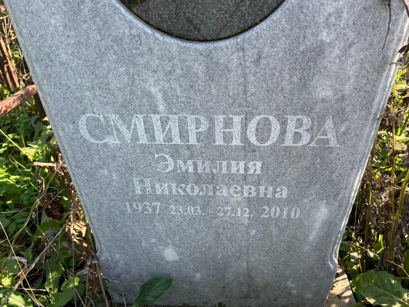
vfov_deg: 53.1
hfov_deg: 67.3
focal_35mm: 26
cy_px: 154
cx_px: 204
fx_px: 307
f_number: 1.5
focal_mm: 5.7
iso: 50
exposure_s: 1/621
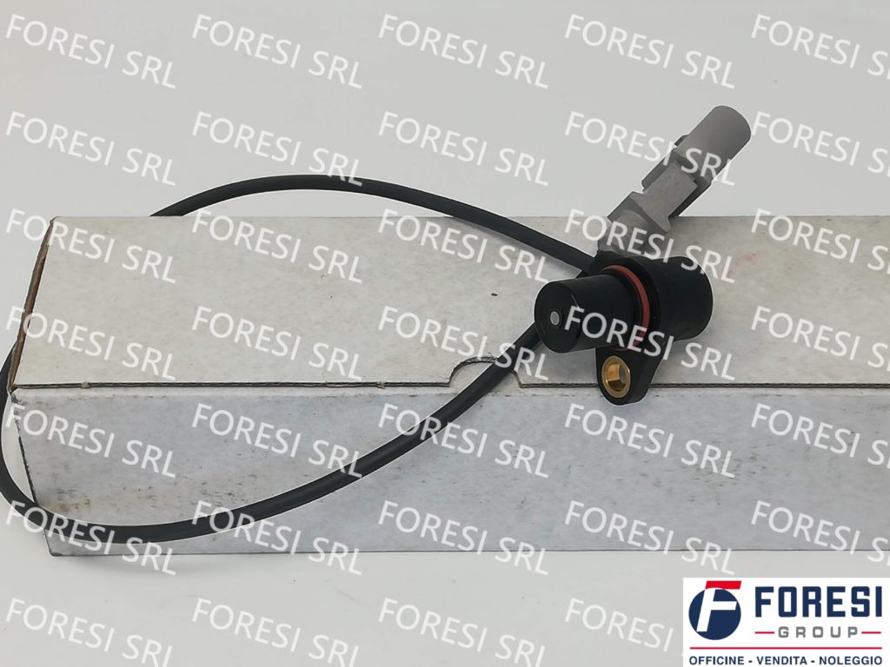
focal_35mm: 65
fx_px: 1671
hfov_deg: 29.8
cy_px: 334
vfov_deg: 22.6
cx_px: 445
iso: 50
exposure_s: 1/112
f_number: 2.2
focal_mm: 3.81
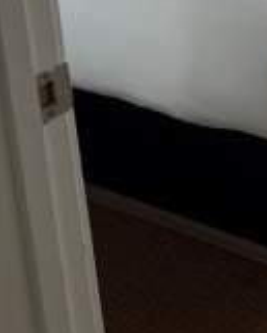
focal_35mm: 93
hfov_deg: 14.4
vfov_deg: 18.4
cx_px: 491
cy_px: -153
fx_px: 918
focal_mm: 6.76
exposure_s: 1/162
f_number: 1.78
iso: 64
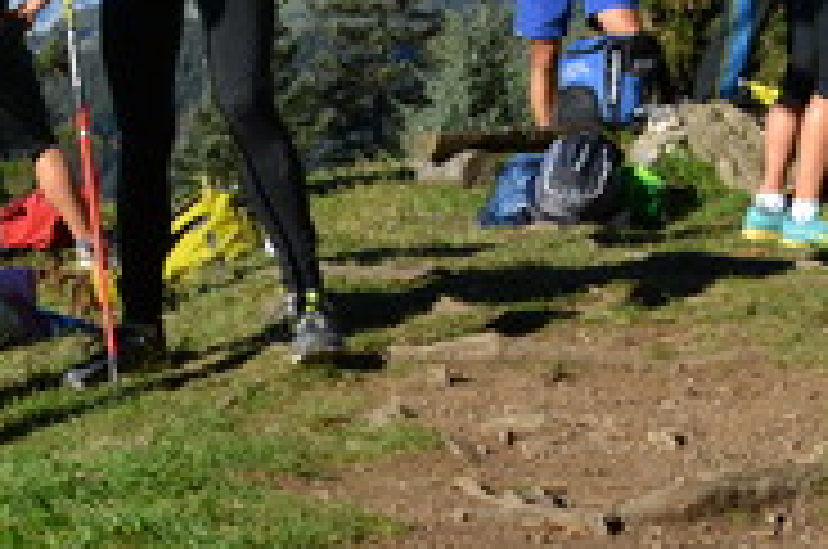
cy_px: -56
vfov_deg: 10.0
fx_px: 3100
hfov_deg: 14.7
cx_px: -191
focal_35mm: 135
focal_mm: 22
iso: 400
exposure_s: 1/1600
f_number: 6.3
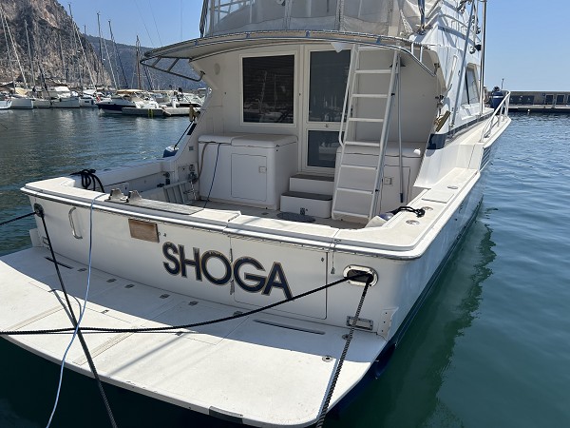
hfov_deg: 67.3
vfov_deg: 53.1
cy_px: 214
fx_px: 428
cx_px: 285
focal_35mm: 26
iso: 50
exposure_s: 1/7463
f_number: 1.5
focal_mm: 5.7
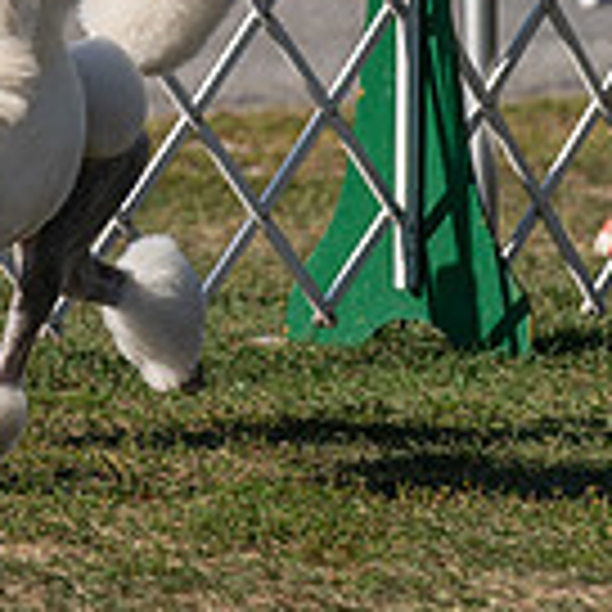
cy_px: -279
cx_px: -241
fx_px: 12301
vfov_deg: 2.8
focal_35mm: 615
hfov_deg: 2.8
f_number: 4.5
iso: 100
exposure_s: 1/1250
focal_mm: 146
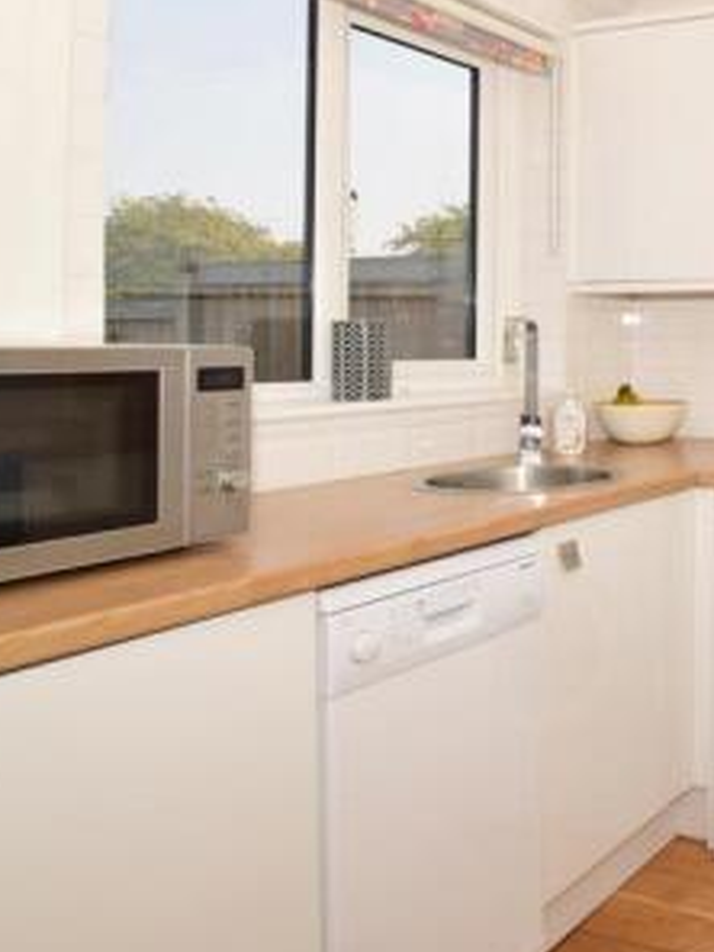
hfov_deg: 33.7
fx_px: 880
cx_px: 901
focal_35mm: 32
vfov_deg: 55.8
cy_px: 333
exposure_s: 1/200
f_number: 14
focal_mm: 10
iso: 400
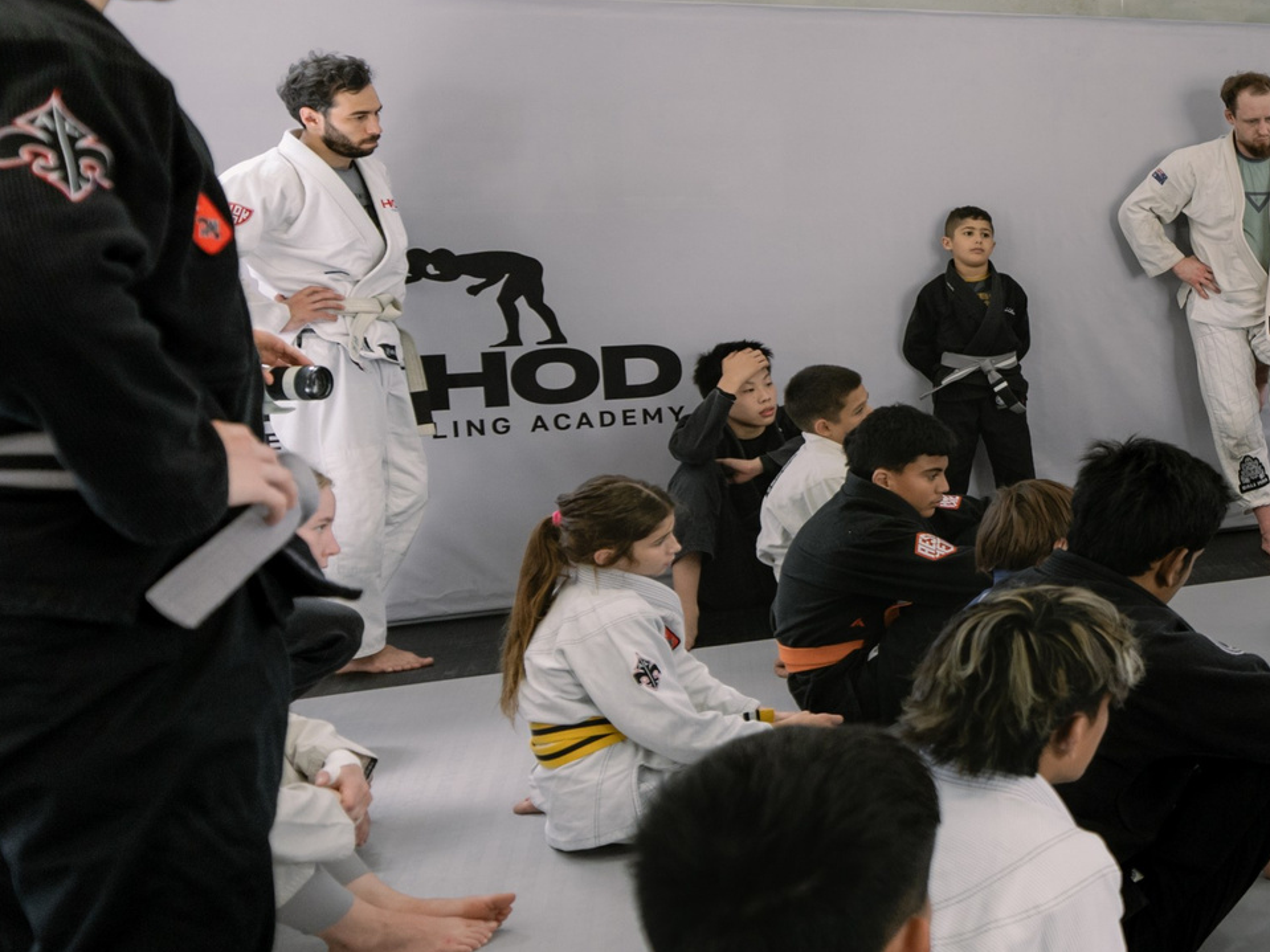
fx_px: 1541
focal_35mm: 42
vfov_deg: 34.1
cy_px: 340
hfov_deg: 32.2
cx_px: 1701
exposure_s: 1/200
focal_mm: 16
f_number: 2.8
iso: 320
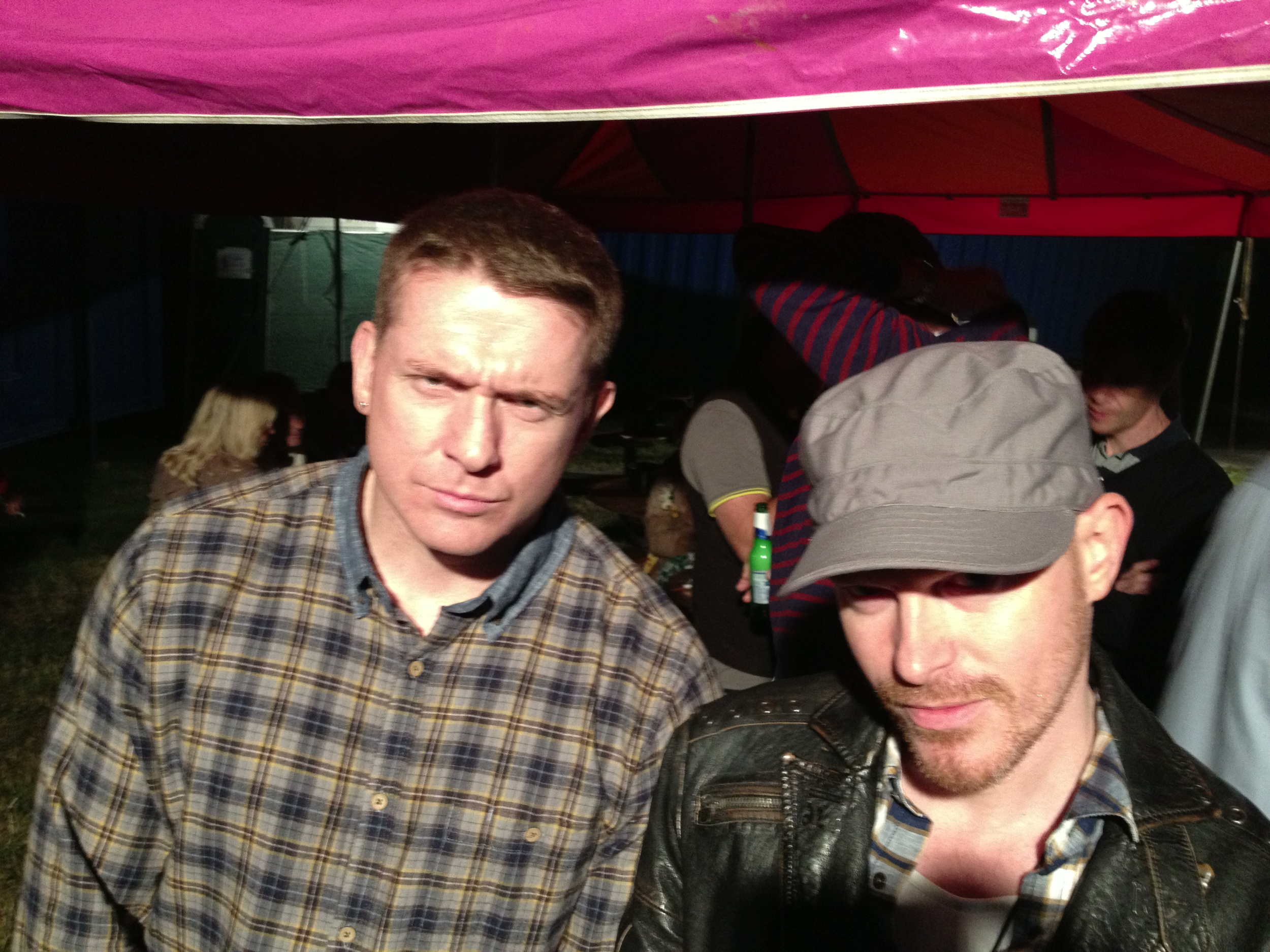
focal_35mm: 35
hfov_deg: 52.6
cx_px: 635
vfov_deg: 40.7
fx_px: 1284
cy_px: 476
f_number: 2.4
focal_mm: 4.28
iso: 200
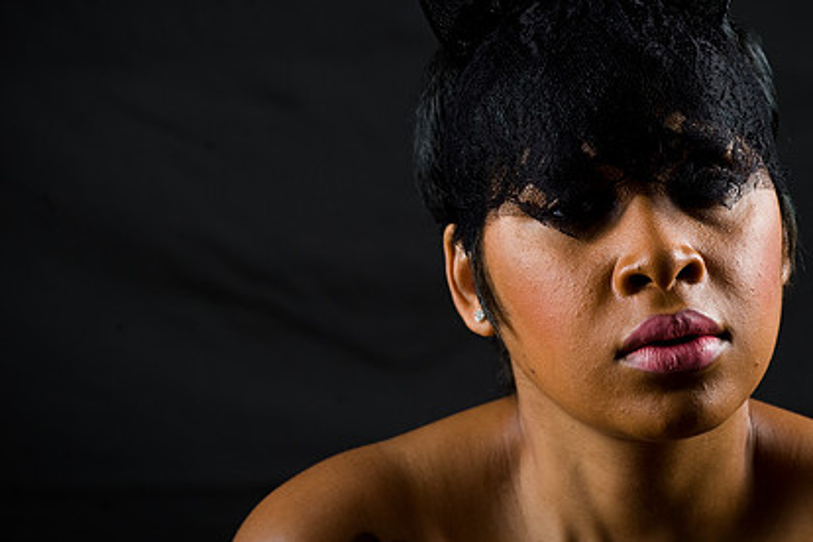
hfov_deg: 9.5
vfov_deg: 6.3
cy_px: 218
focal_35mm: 217
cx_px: 534
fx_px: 4900
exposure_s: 1/125
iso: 200
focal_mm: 155
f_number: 5.6
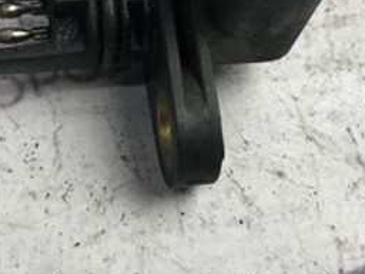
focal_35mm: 70
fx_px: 738
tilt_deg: -57.2
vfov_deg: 20.8
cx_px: 131
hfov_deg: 27.7
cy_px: 53
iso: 25
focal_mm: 3.99
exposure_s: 1/33
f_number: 1.8
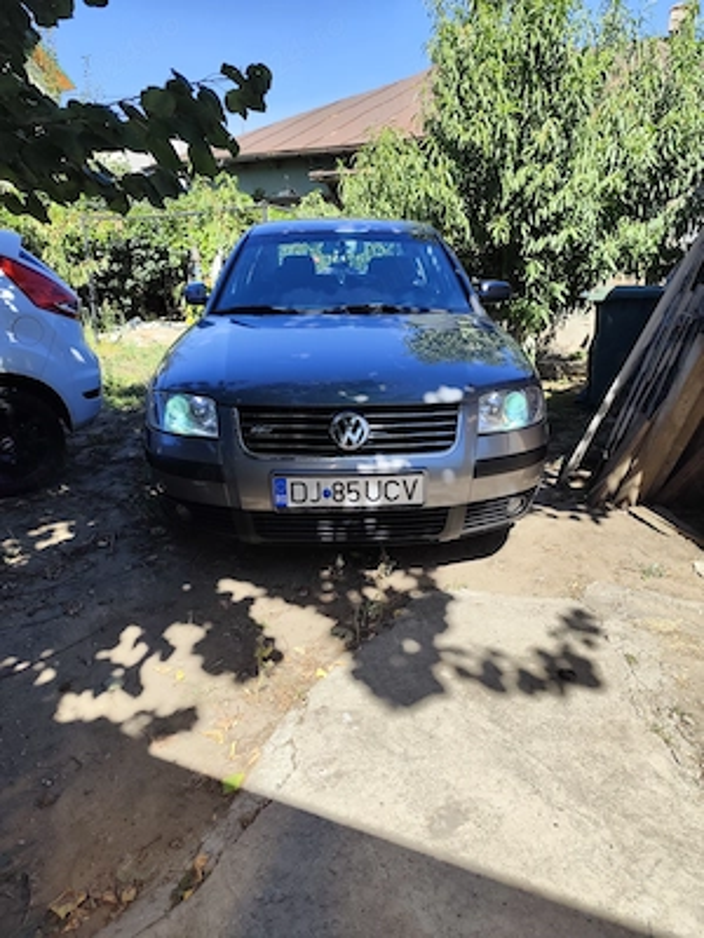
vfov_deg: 73.9
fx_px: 624
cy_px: 469
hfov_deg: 58.9
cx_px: 352
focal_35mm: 23
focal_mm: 6.14
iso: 50
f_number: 1.65
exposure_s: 1/689
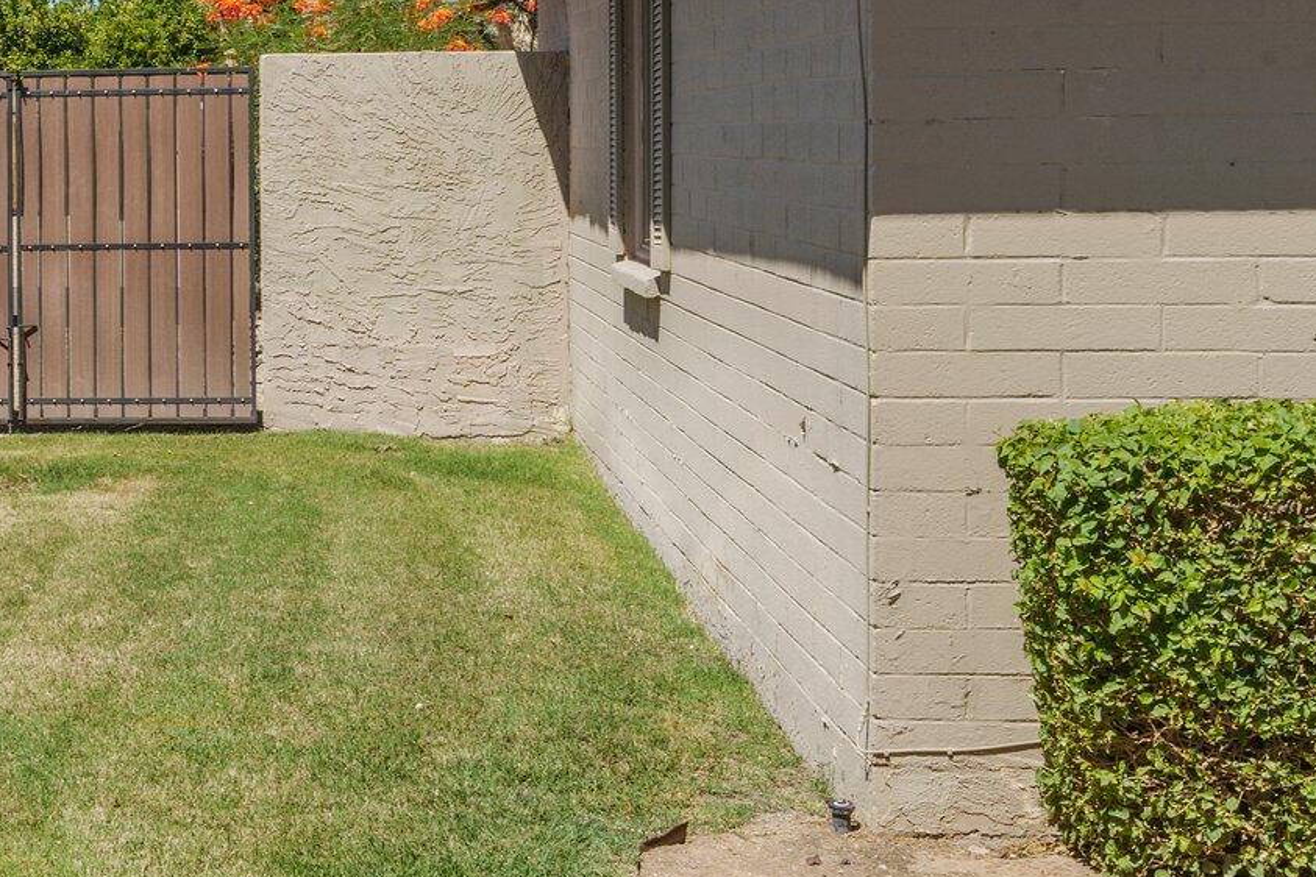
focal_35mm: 85
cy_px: 165
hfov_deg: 22.7
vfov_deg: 16.0
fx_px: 3107
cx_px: -87
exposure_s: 1/125
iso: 400
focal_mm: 35
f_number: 13
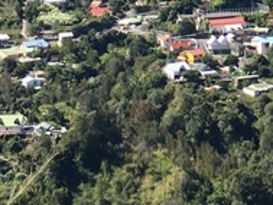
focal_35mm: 157
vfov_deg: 8.9
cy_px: -217
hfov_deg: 12.5
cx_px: 253
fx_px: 1239
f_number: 2.2
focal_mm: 4.15
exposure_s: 1/777
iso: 25
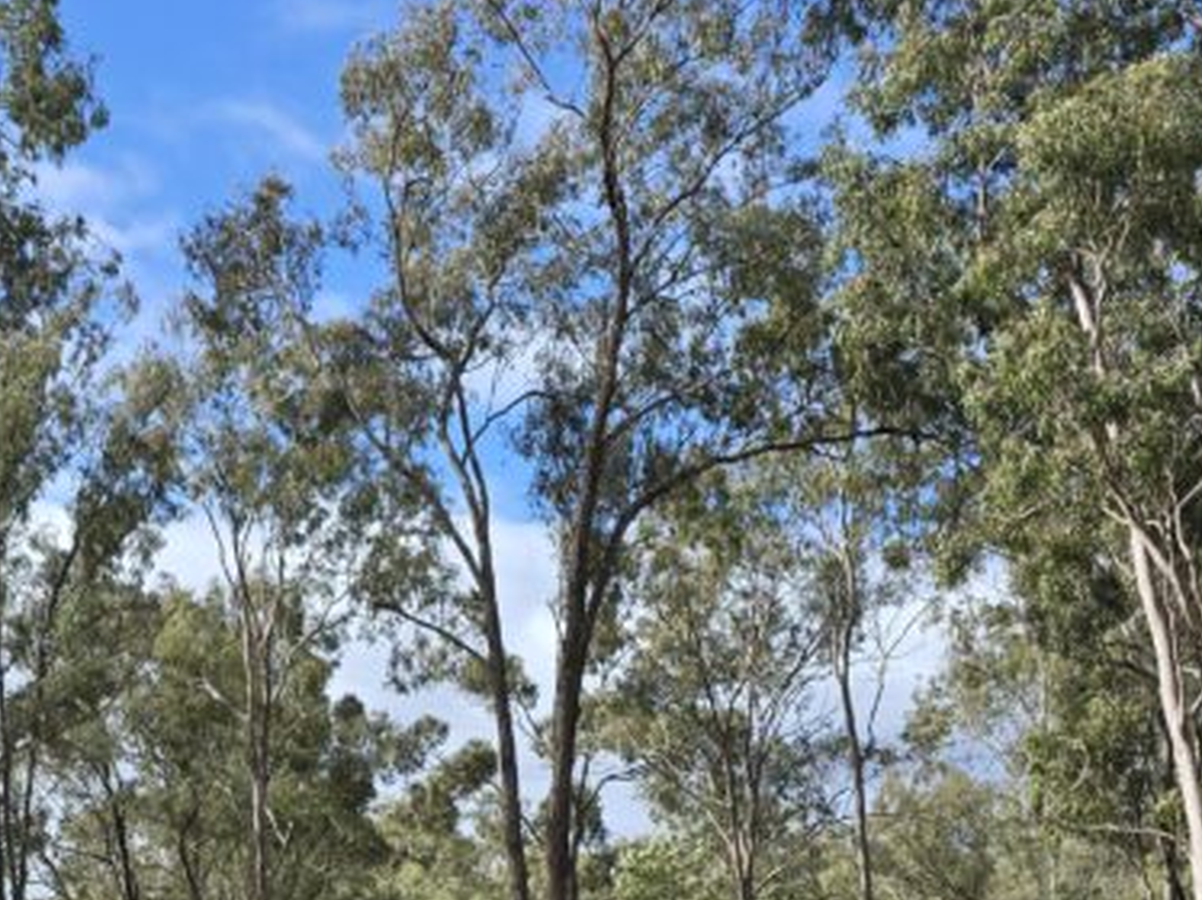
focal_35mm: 63
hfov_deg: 29.9
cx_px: 215
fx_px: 2186
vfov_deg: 21.4
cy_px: 1122
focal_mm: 6.3
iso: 12
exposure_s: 1/487
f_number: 1.7
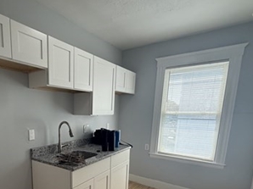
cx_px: 73
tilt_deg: -11.1
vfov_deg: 53.8
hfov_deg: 68.3
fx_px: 175
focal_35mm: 24
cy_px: 145
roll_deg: -0.4
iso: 64
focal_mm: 2.22
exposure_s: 1/126
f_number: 2.2
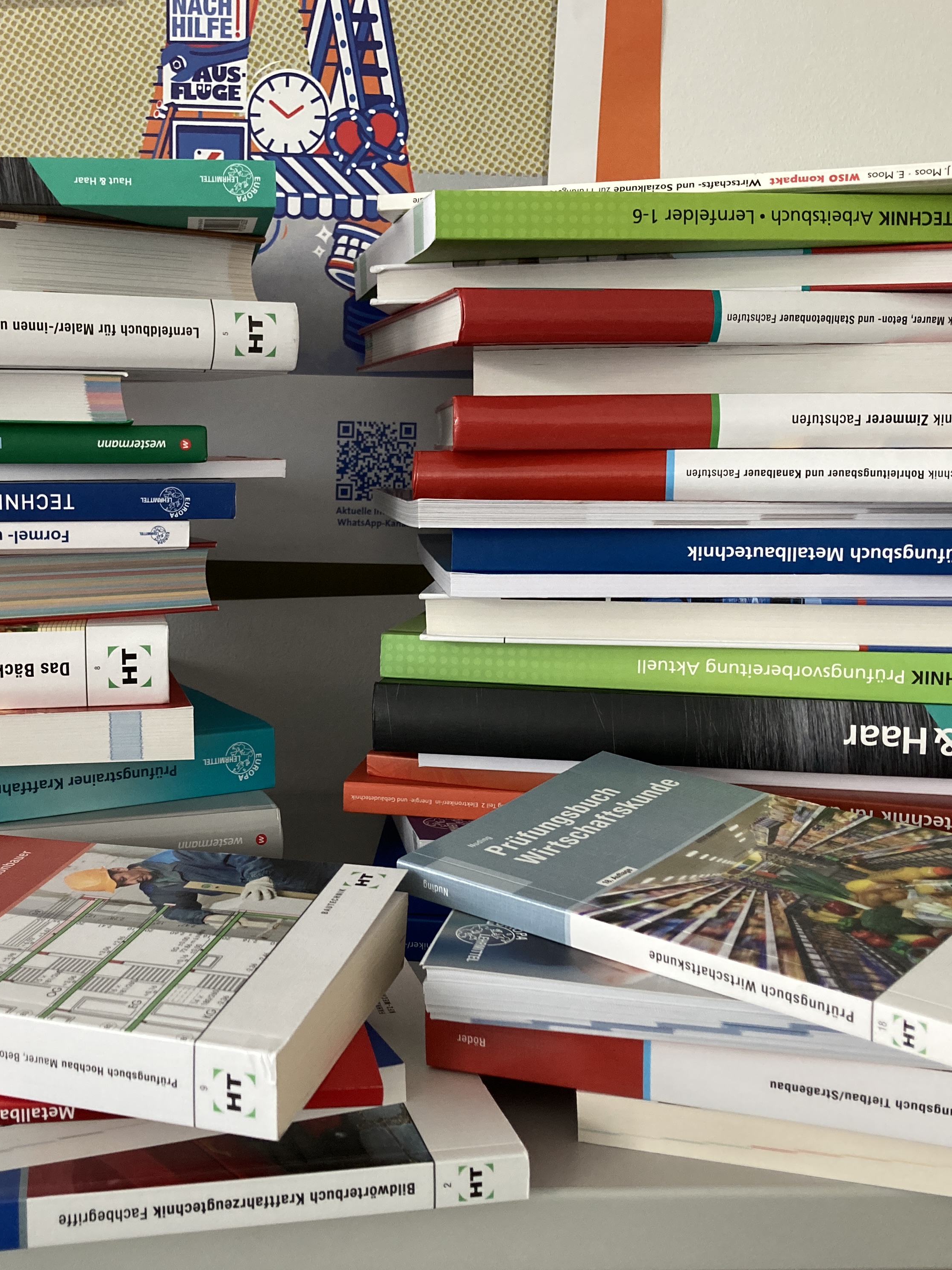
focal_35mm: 38
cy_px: 626
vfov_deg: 49.0
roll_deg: -1.1
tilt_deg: -8.0
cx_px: 324
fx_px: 1394
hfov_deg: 37.3
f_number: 1.8
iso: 200
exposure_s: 1/60
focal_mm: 3.99
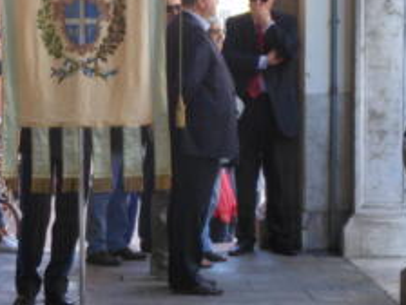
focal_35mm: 147
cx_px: 112
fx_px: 1724
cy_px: 93
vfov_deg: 10.1
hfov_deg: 13.4
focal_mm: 11.7
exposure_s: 1/40
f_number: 4.3
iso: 80
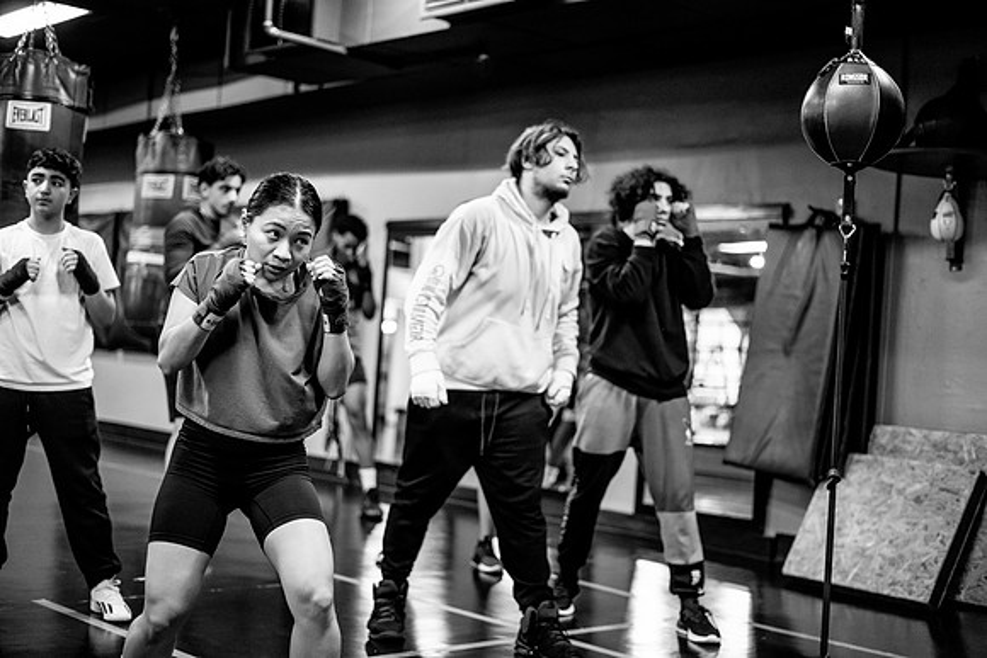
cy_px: 329
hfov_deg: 39.6
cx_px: 494
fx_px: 1371
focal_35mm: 50
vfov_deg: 27.0
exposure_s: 1/500
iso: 4000
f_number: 1.8
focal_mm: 50
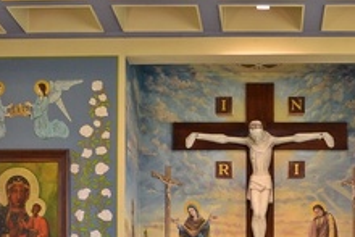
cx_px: 271
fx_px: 957
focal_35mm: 97
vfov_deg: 13.2
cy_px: 379
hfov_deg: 20.8
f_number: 5
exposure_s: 1/15
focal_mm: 18
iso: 400
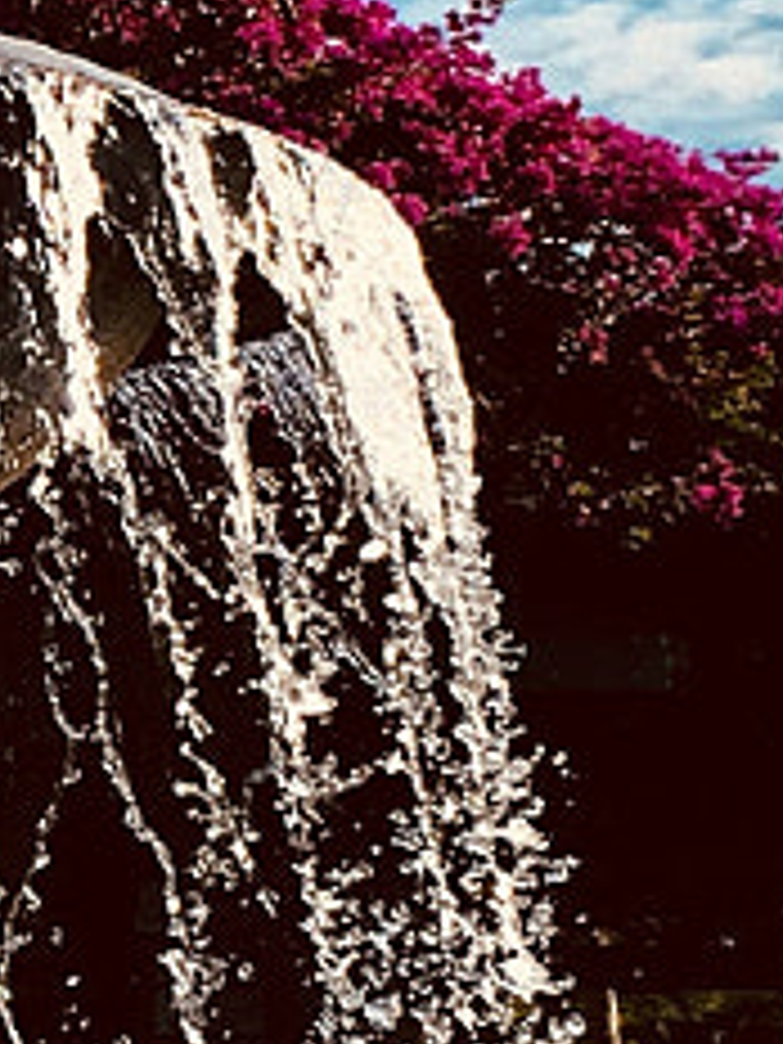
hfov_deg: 7.2
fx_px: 6032
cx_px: -774
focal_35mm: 200
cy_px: 351
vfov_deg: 9.9
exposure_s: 1/1479
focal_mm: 4.15
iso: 25
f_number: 2.2
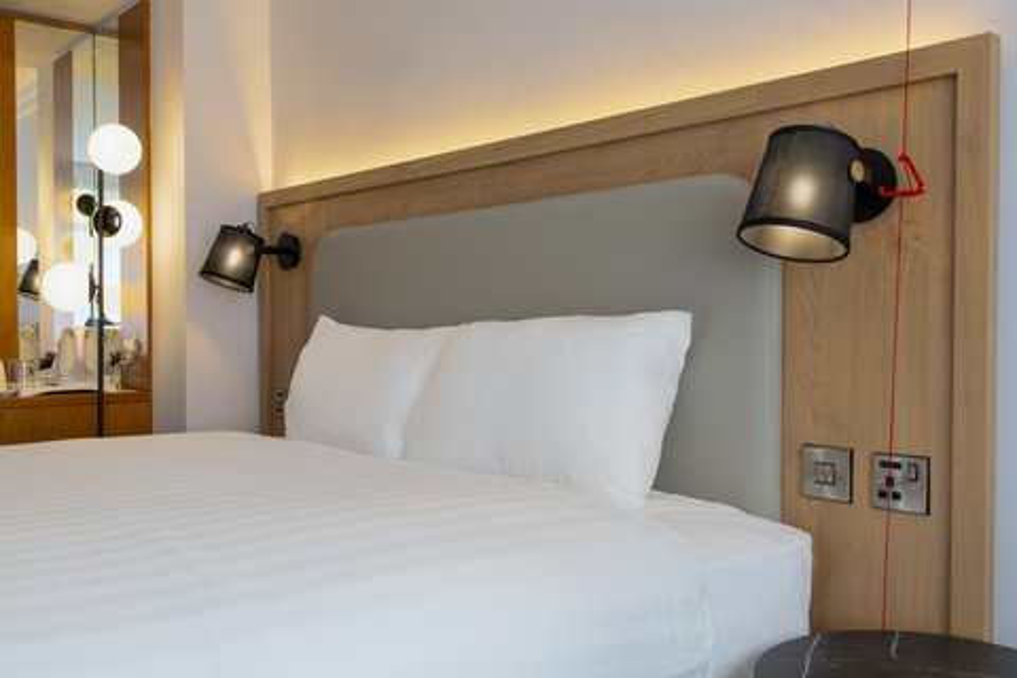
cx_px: 508
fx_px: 904
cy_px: 339
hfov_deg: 58.7
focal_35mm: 32
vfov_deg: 41.1
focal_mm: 32
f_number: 16
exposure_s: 2
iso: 125
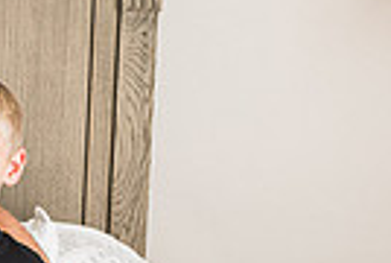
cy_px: 262
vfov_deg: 6.4
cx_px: -432
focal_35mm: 216
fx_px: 2351
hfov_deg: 8.9
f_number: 5
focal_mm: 50
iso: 640
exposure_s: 1/125
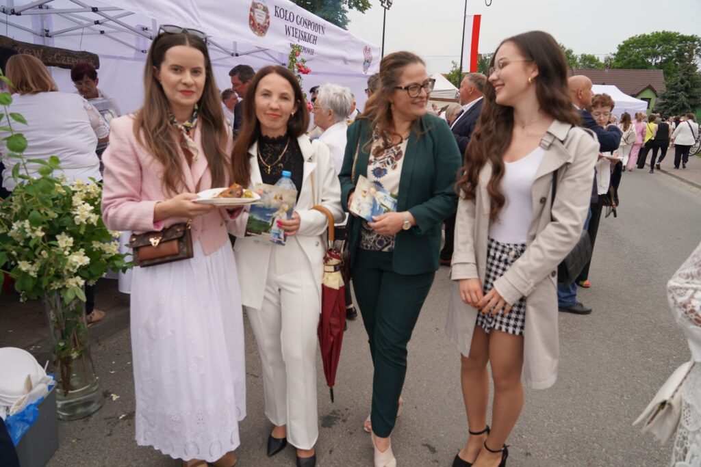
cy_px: 234
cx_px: 350
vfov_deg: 53.1
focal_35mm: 24
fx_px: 467
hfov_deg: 73.7
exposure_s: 1/250
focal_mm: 24
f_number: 4
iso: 100
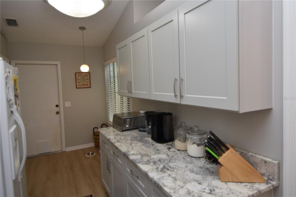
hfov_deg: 77.3
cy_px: 98
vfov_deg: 56.1
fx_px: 185
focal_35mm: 22
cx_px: 148
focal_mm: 15
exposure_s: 1/60
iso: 320
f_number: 4
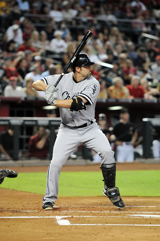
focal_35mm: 300
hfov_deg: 4.6
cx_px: 80
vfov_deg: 6.9
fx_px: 2005
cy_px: 120
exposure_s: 1/800
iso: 2000
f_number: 3.2
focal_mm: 200
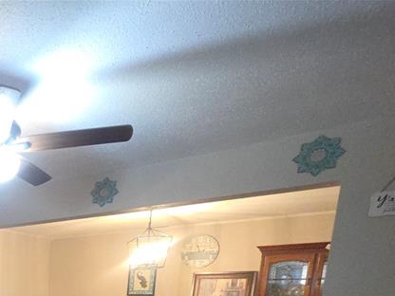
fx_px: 365
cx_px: -61
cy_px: 363
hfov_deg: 41.9
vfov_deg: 34.4
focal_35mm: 32
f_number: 2.2
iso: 400
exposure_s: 1/30
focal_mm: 2.2
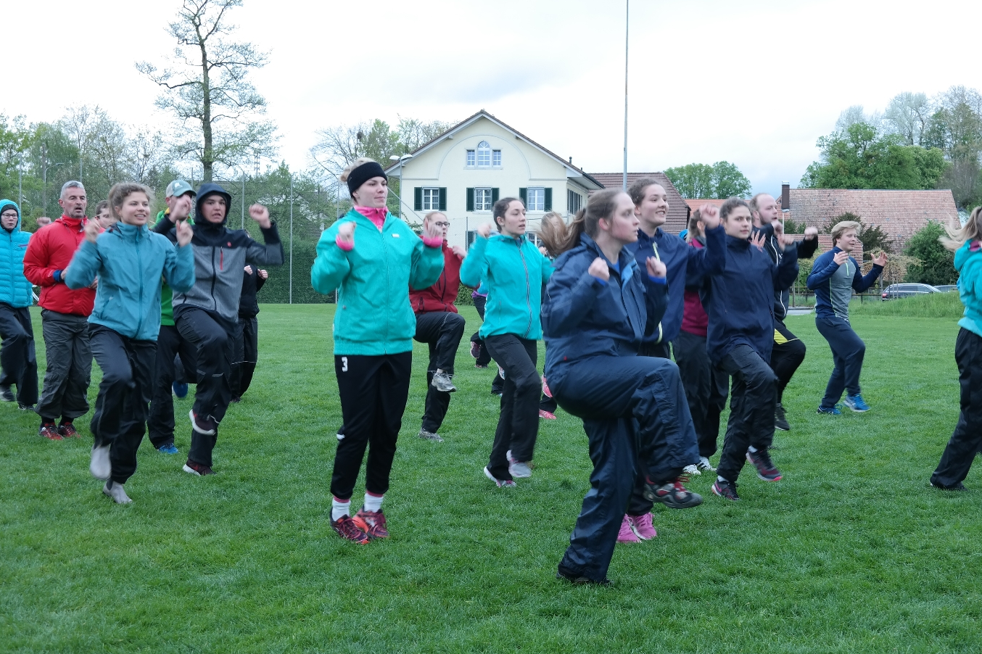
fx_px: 1418
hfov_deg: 38.2
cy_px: 319
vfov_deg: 26.0
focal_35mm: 52
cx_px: 536
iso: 200
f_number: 6.3
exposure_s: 1/100
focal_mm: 29
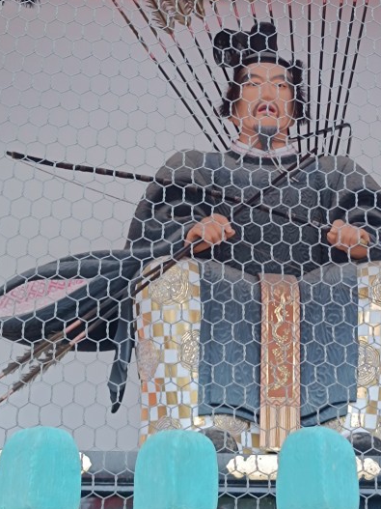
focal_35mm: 35
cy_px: 166
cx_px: 274
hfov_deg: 39.8
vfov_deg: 51.6
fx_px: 514
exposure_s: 1/100
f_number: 1.65
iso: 372
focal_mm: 6.14
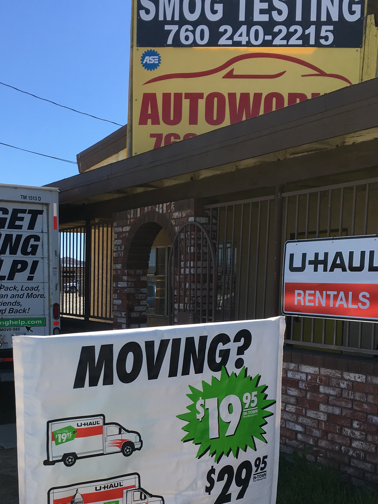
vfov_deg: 41.4
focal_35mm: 45
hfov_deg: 31.8
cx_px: 109
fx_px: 655
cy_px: 347
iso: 25
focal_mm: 4.15
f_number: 2.2
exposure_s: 1/1202
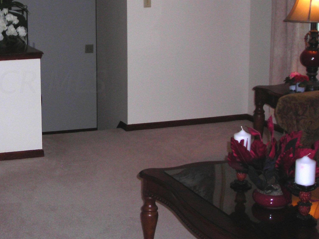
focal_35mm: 65
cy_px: 81
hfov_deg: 29.0
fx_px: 599
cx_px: 52
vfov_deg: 22.5
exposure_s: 1/60.1
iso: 124
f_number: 3.2
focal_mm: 6.3
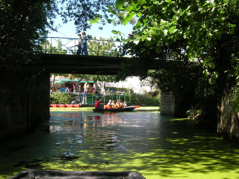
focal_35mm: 35
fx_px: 242
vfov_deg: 40.7
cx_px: 122
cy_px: 89
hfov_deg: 52.6
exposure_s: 1/89.5
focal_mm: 5.7
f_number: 4.9
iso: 50
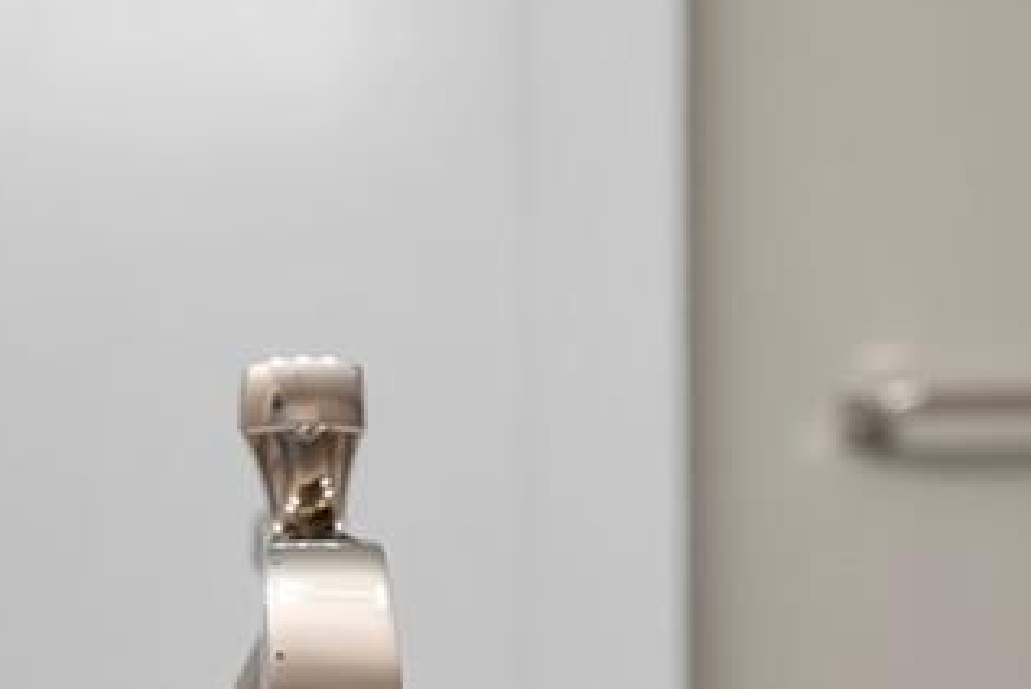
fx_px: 3239
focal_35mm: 113
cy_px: 934
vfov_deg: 11.8
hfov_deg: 18.0
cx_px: 315
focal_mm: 35
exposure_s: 1/40
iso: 320
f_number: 4
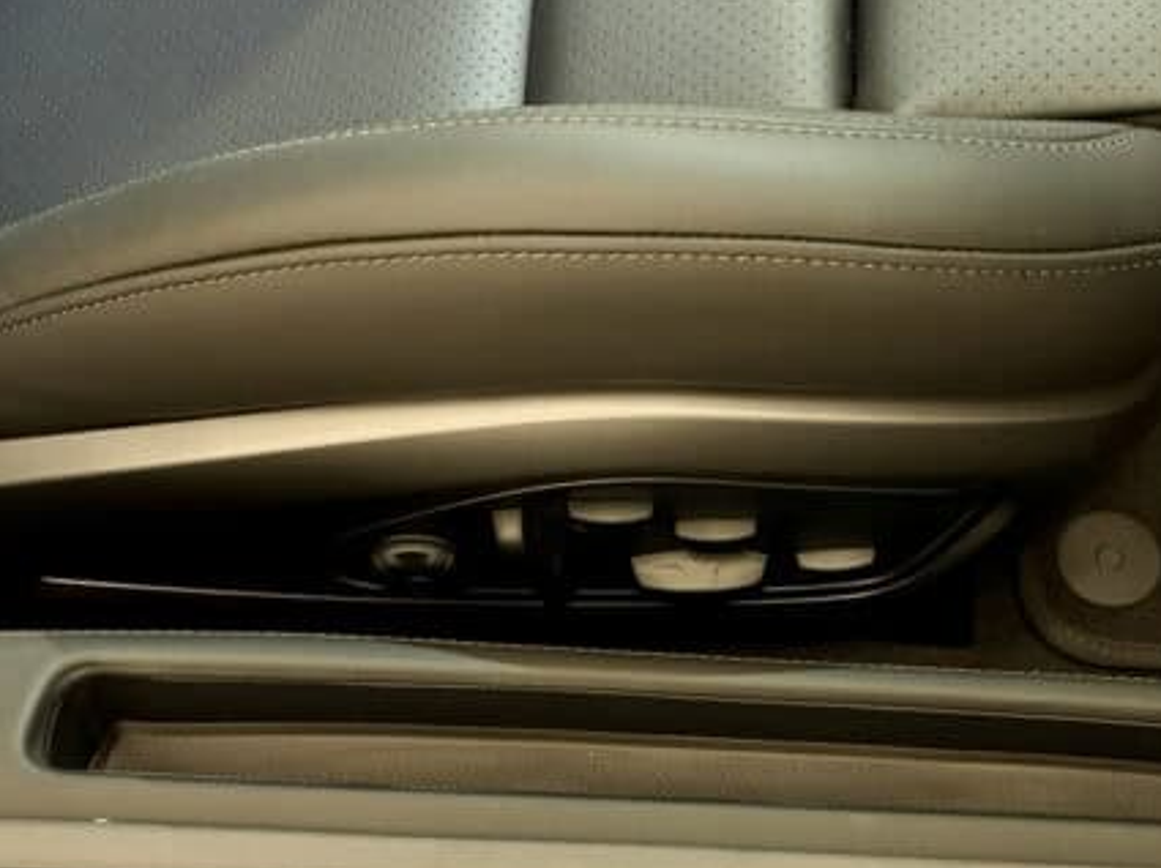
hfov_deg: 41.4
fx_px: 1508
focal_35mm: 45
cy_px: 801
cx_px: 800
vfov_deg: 30.5
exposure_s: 1/25
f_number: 1.5
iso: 500
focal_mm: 6.9
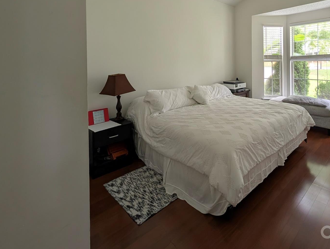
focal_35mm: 18
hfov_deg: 84.8
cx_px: 219
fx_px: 172
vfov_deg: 67.4
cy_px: 64
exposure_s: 1/48.5
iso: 52
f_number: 1.7
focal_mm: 2.02
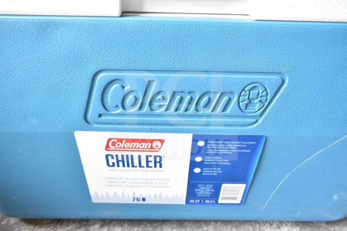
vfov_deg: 48.0
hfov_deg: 67.4
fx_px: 260
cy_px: 116
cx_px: 174
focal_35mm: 27
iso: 1600
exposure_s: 1/125
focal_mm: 18
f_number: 5.6
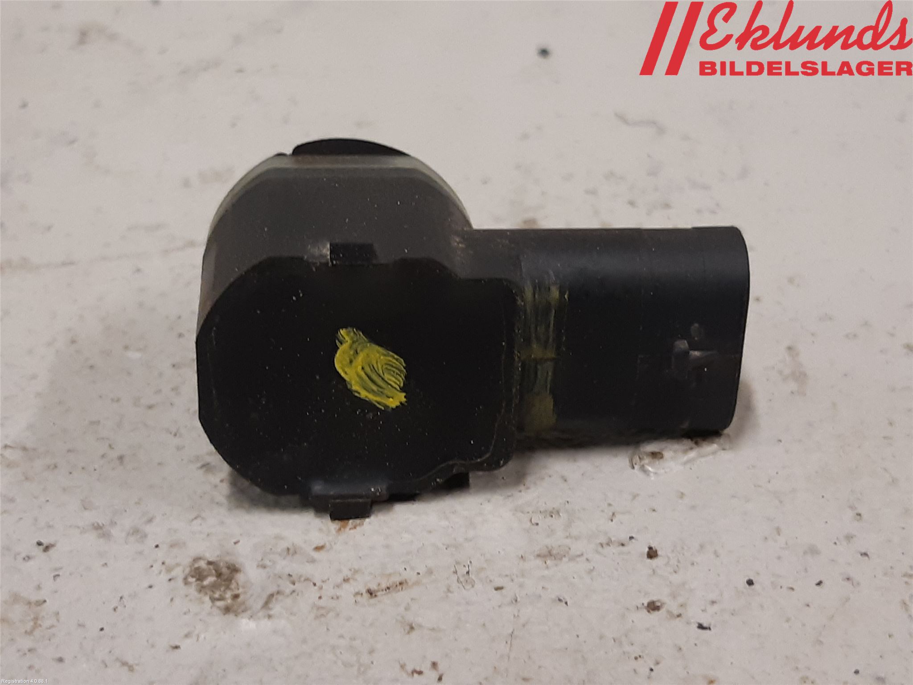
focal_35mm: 26
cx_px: 456
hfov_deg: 67.3
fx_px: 686
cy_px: 342
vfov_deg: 53.1
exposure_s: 1/50
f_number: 1.7
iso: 160
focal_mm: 3.93
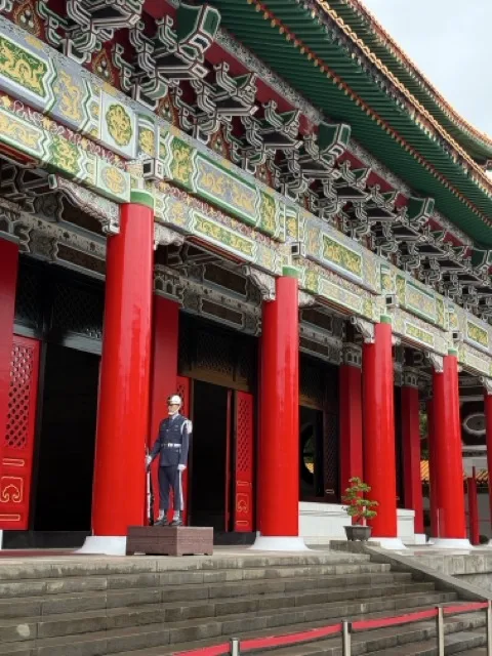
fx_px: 910
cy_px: 328
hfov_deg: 30.3
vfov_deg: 39.7
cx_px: 246
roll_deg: -0.4
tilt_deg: +13.3
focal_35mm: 48
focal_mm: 6.76
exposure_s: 1/527
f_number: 1.78
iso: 64
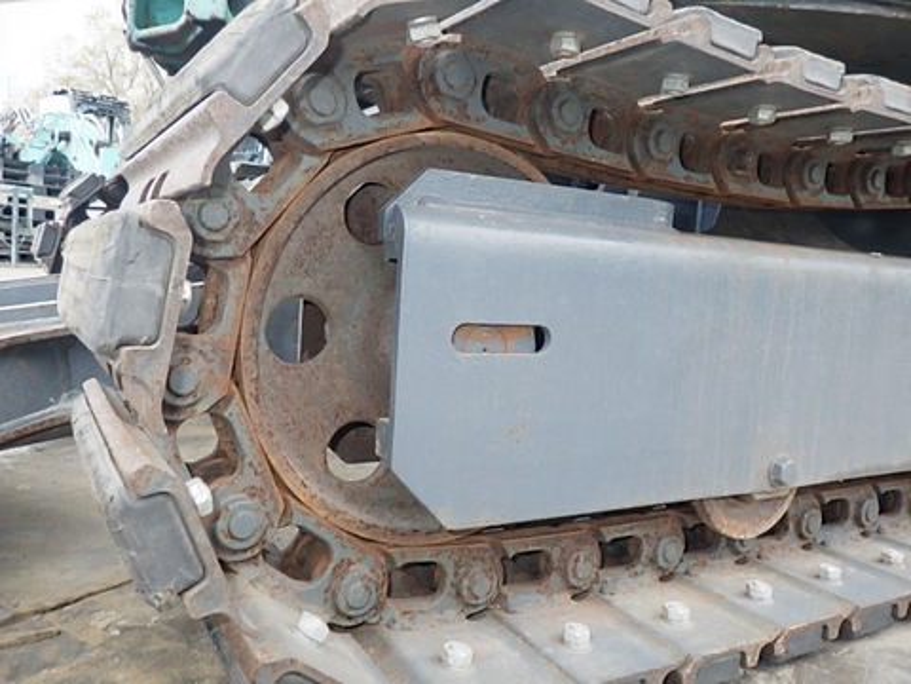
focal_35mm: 28
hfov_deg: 63.4
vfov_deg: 49.7
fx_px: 737
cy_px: 342
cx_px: 456
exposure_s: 1/125
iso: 250
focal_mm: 5
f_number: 3.5
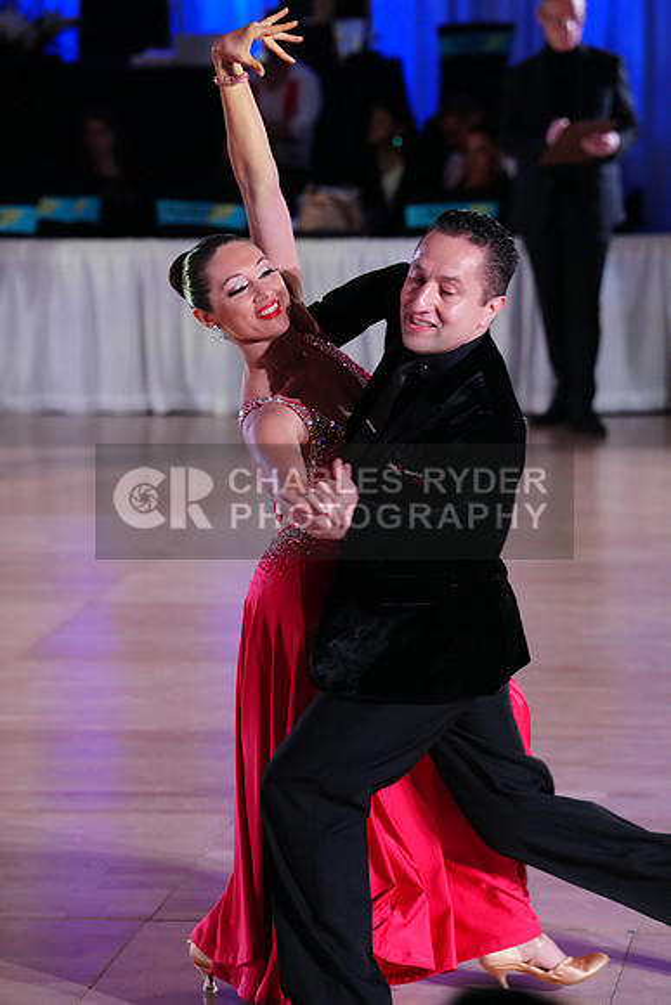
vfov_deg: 14.2
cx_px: 336
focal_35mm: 145
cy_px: 502
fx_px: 4051
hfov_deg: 9.5
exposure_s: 1/320
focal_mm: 145
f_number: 5
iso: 4000
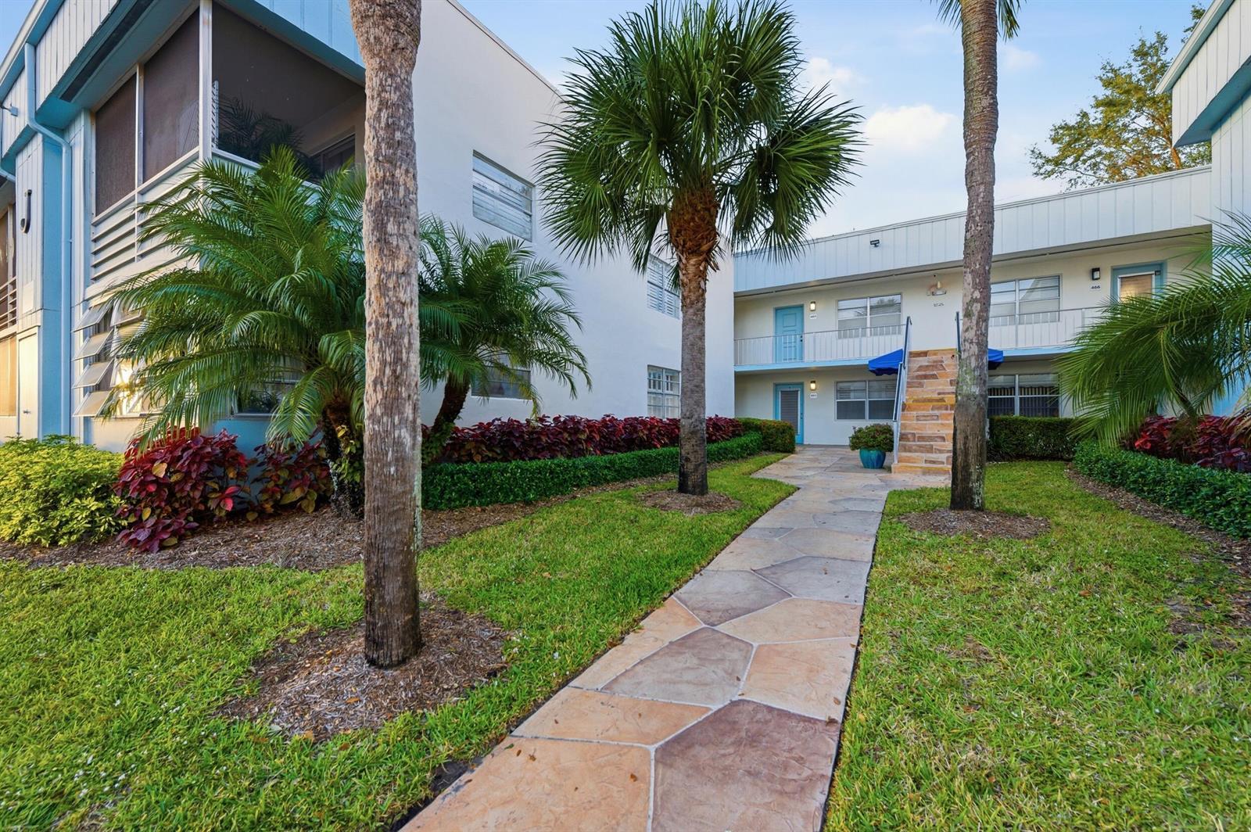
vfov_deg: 81.1
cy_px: 416
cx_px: 626
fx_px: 486
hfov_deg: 104.3
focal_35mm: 14
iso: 400
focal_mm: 14
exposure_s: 1/1600
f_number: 8
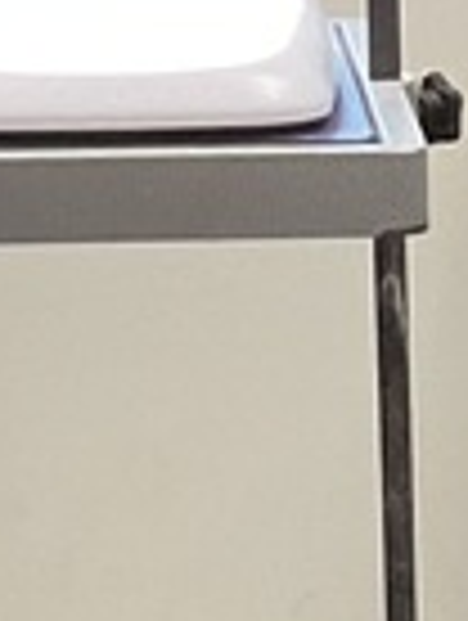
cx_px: 621
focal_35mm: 215
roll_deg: +2.1
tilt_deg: -35.4
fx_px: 3864
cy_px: 2074
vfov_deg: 7.6
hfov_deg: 6.9
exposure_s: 1/60
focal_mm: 3
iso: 160
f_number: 1.8
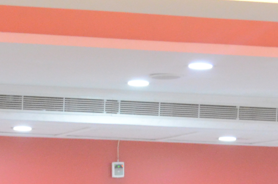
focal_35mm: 187
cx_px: 50
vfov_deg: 7.2
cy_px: 278
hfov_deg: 11.0
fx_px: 1441
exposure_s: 1/30
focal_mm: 28
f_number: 4.5
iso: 2800
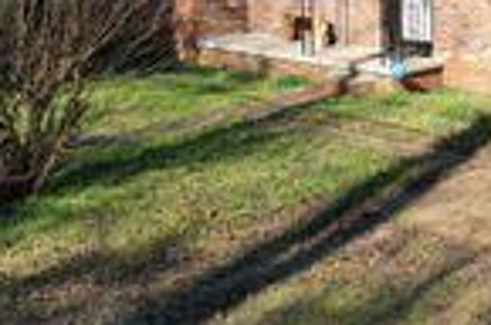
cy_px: -69
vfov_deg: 17.0
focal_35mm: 76
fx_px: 1034
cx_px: 481
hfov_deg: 25.5
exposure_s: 1/1000
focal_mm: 8.38
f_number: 2.8
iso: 120
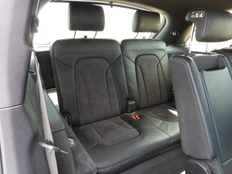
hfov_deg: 71.6
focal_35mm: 24
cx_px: 116
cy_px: 87
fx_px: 161
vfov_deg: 56.8
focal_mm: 4.3
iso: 140
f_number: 2.8
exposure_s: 1/30
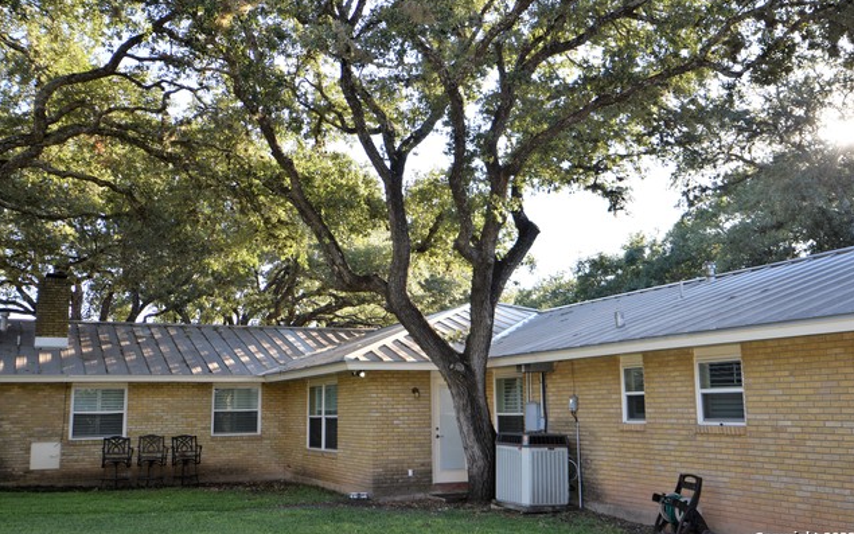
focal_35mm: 37
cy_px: 272
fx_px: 861
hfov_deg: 52.7
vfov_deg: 34.4
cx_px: 429
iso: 280
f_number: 5
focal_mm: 24
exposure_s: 1/200
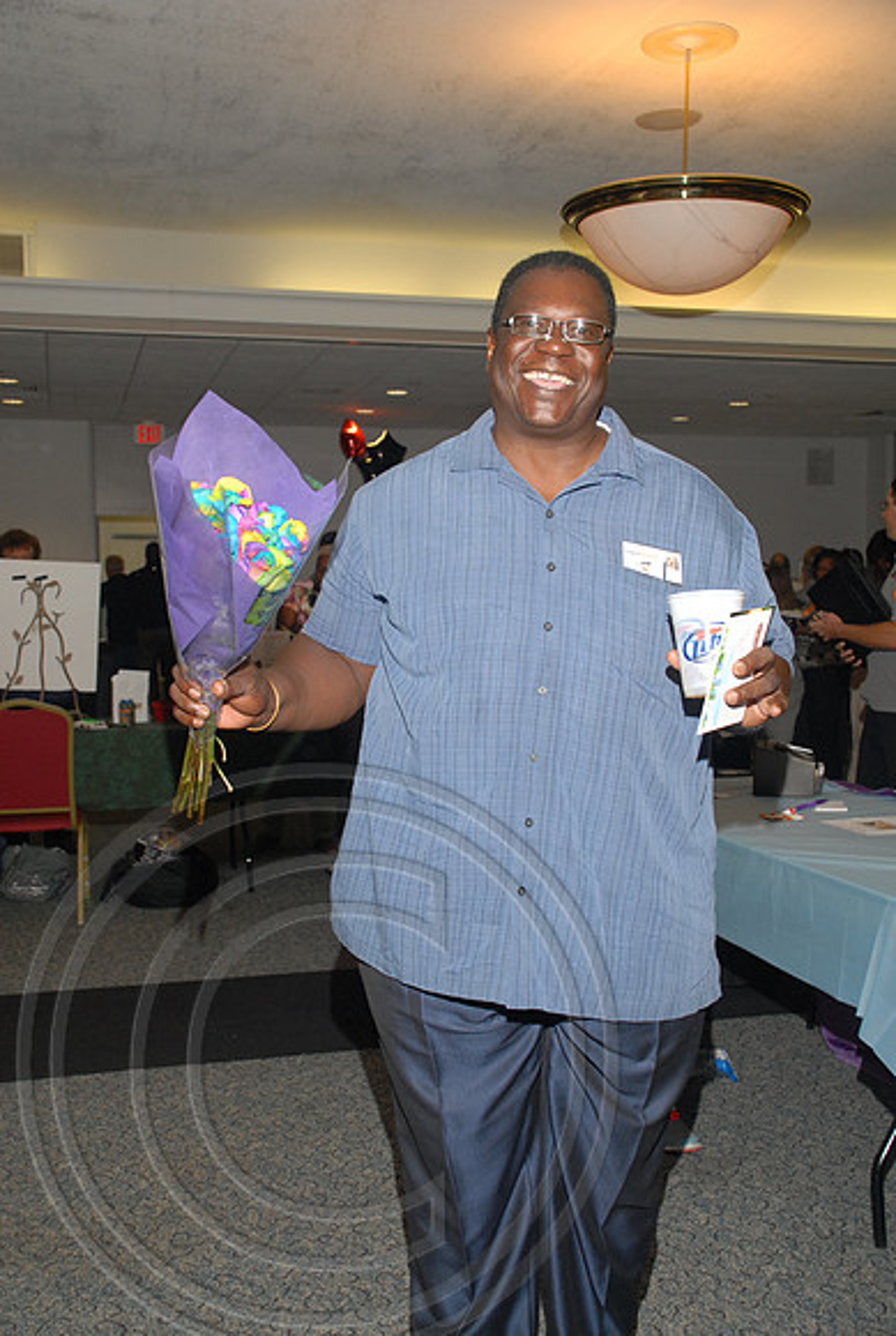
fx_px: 1450
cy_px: 668
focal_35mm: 39
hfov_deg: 34.3
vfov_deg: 49.5
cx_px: 448
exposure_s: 1/125
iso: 500
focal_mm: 26
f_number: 5.6
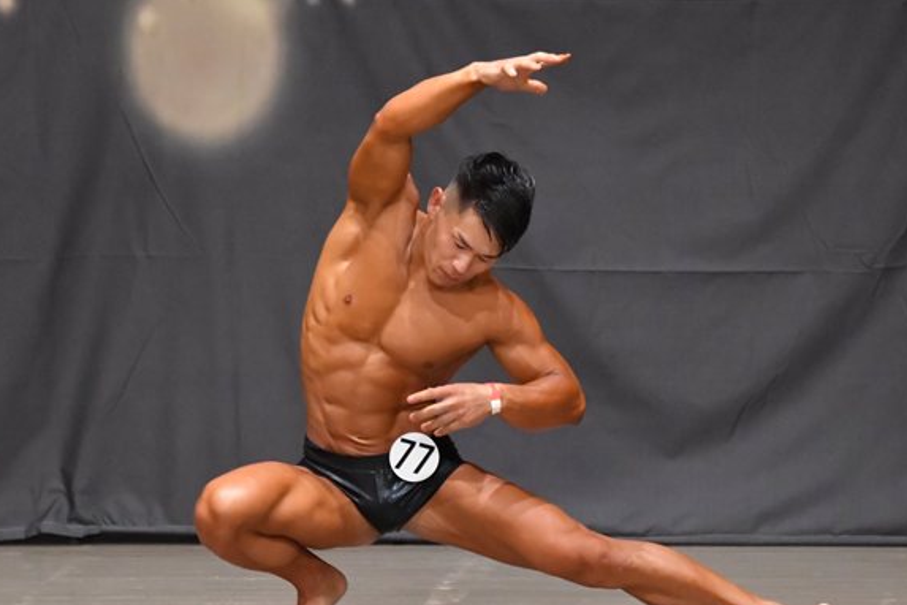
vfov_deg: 3.8
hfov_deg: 5.6
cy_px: 329
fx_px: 9195
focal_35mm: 365
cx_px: 465
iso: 8000
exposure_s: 1/400
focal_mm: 180
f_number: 5.6
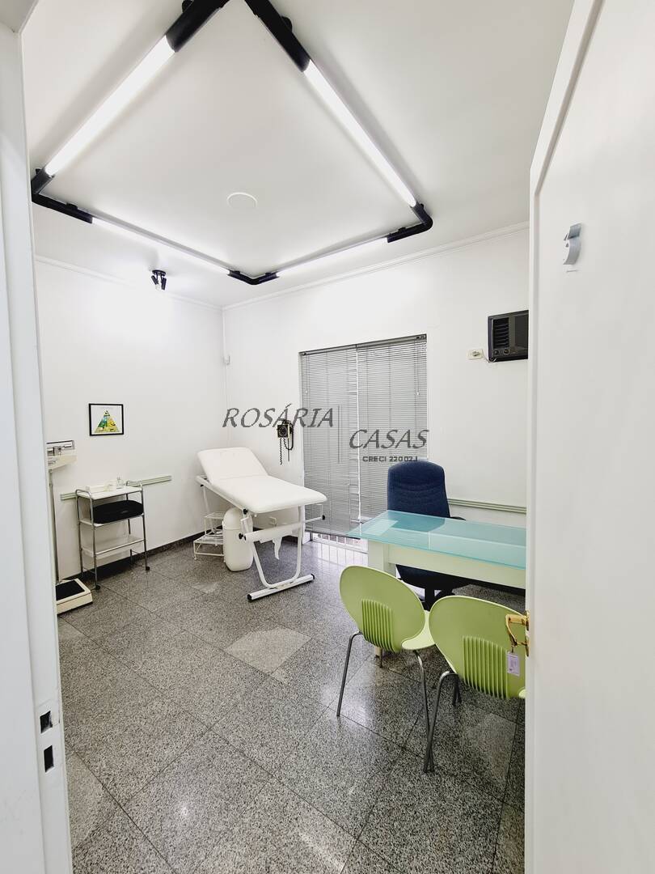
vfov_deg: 106.2
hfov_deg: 89.9
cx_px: 328
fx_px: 328
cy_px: 437
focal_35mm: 13
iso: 125
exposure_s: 1/60
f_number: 2.2
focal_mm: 2.2
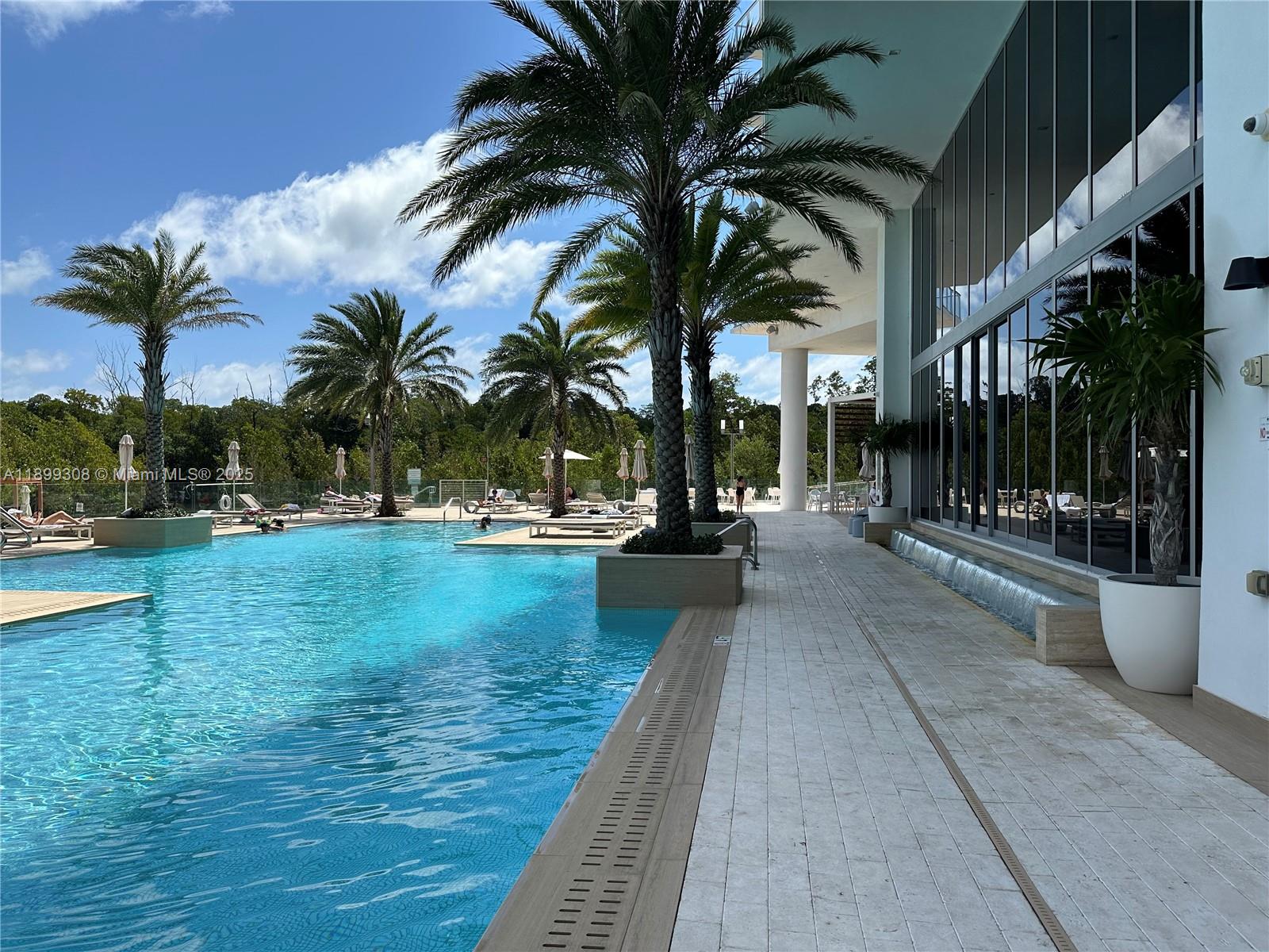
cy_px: 476
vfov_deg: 56.8
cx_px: 634
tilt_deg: -0.1
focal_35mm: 24
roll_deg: +0.0
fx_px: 880
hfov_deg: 71.6
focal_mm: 6.86
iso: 80
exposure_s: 1/5848
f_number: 1.78
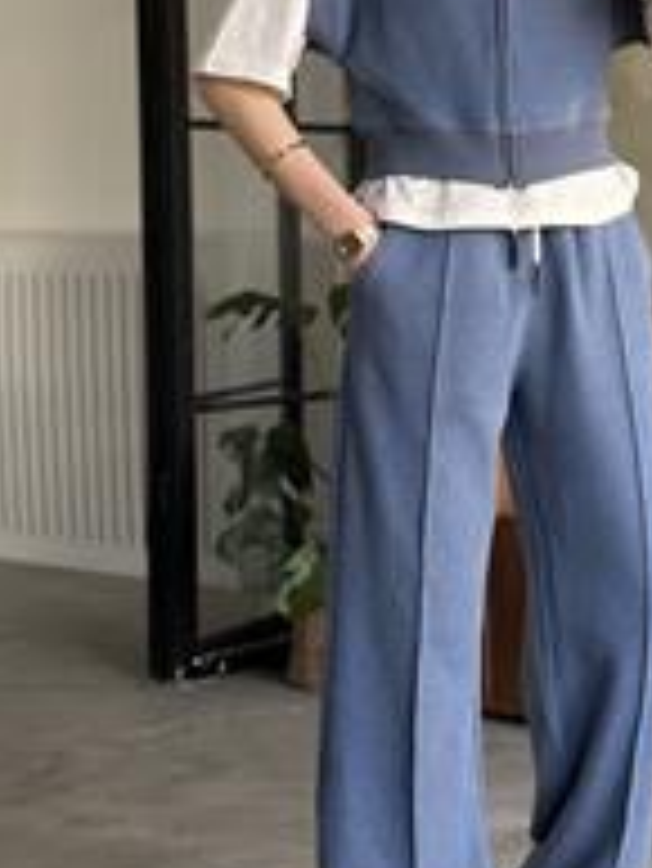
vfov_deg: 18.4
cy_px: 234
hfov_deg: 13.9
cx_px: 495
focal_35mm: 106
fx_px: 2659
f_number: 1.78
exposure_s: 1/60
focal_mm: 6.86
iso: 250
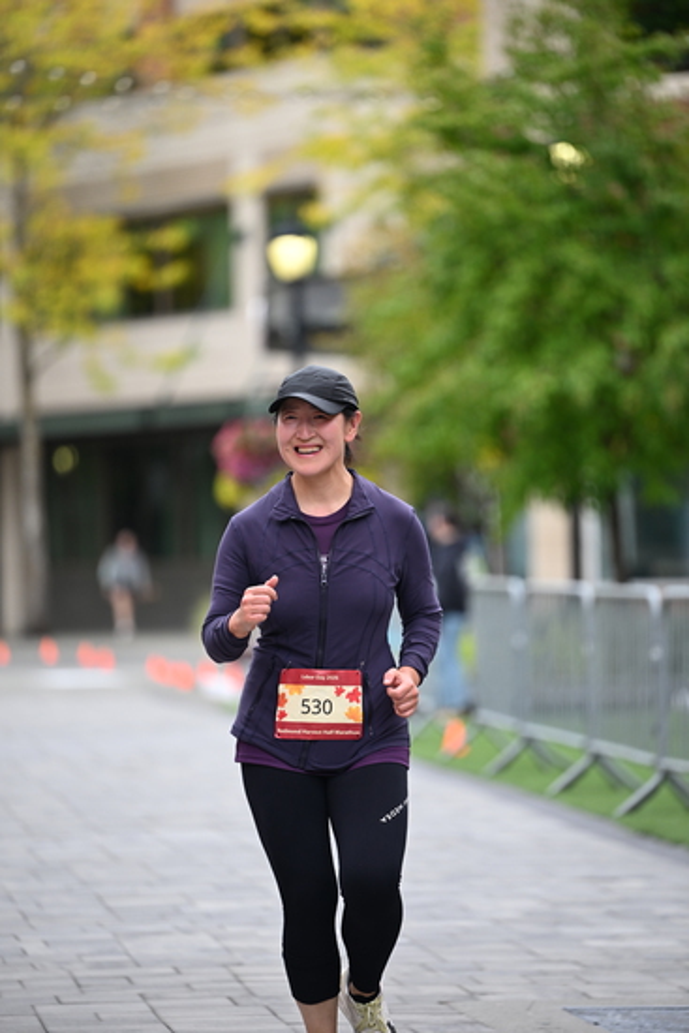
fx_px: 5164
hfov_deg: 7.6
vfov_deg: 11.4
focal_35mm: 180
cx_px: 344
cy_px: 516
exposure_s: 1/1600
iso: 640
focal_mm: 180
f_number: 2.8
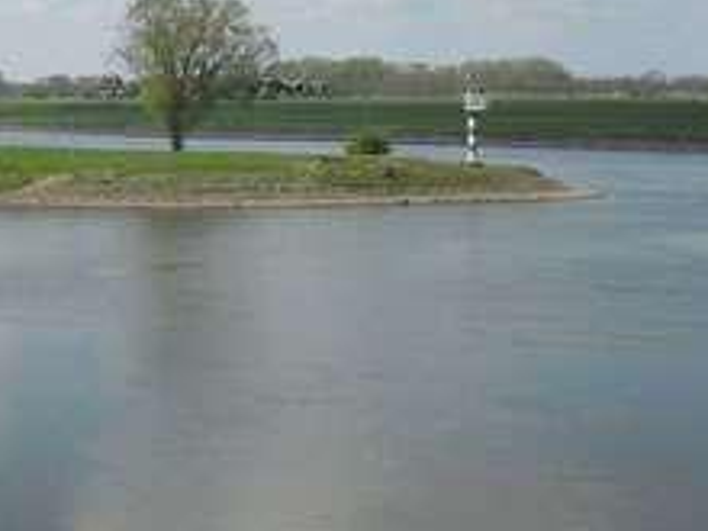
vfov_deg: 16.4
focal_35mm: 90
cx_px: 129
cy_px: 257
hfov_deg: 21.5
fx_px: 1841
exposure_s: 1/724
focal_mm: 7.8
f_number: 4.5
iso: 80
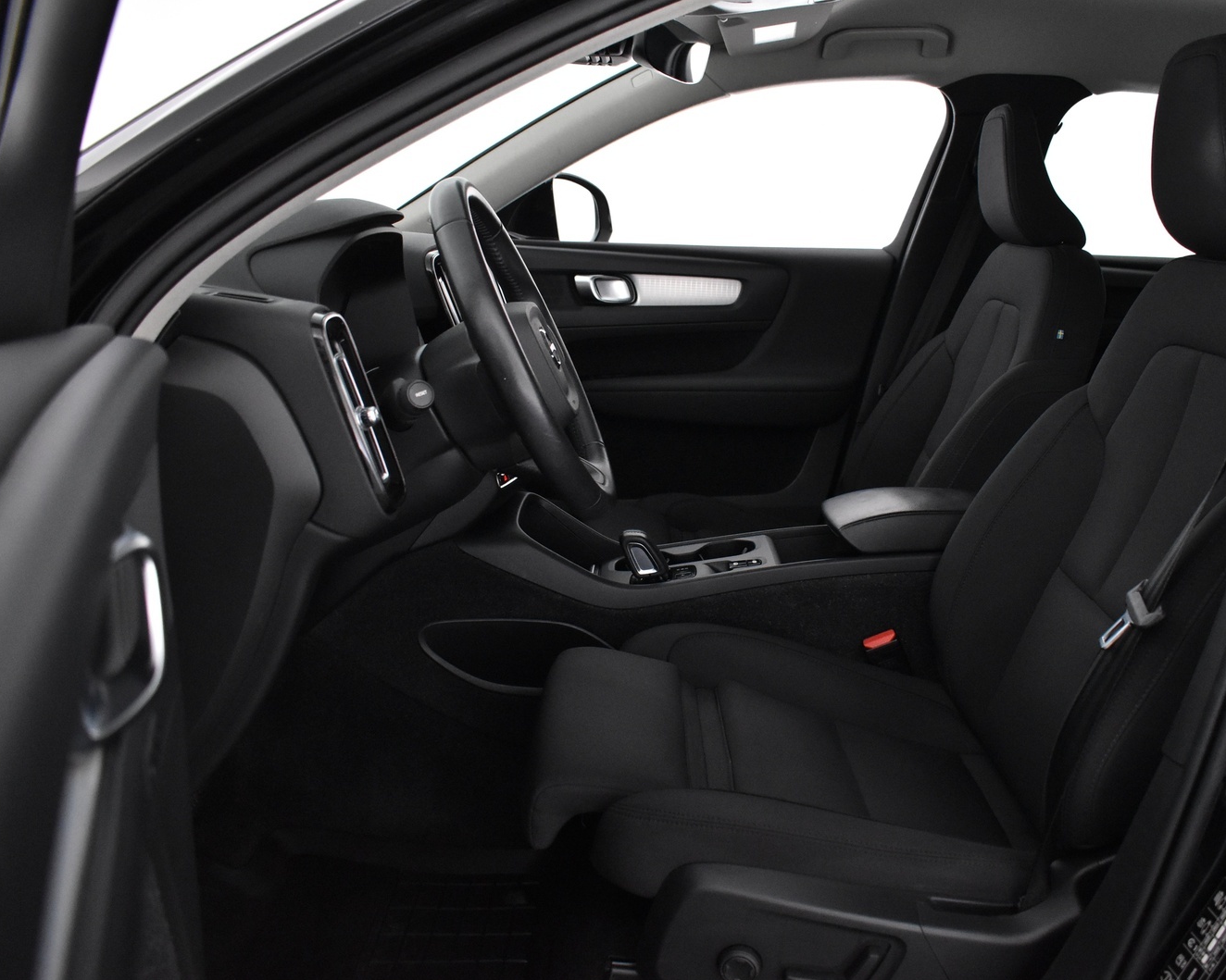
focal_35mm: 31
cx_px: 717
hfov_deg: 56.9
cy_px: 483
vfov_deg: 47.1
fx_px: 1125
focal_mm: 18
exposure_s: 1/60
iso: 3200
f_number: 4
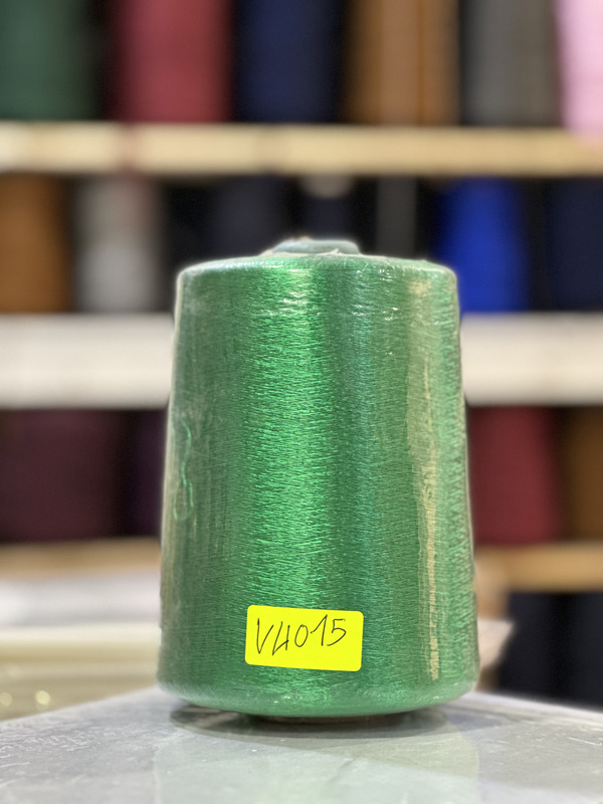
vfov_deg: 25.3
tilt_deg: -0.4
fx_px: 1788
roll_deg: +0.0
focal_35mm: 77
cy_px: 402
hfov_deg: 19.1
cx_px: 302
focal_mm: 9
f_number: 2.8
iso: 250
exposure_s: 1/33
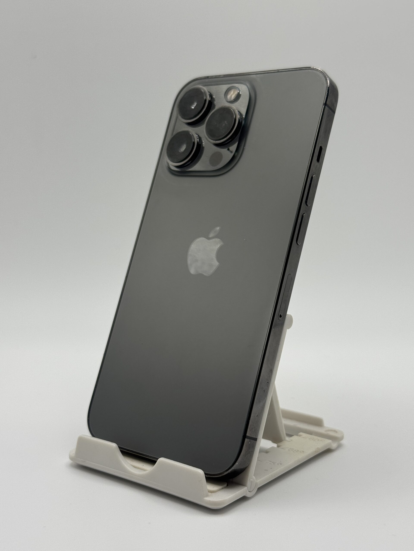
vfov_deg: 39.7
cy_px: 276
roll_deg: +0.2
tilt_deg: -7.5
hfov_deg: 30.3
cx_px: 207
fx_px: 765
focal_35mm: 48
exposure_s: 1/1490
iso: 64
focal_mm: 6.76
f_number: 1.78
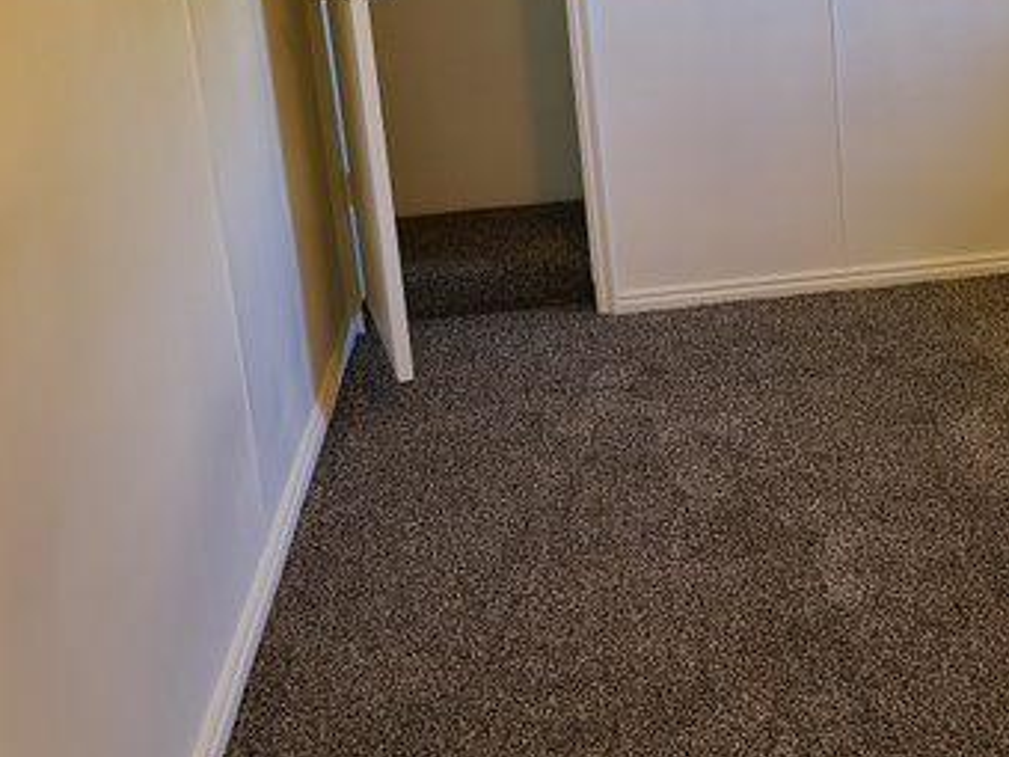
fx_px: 1428
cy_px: 148
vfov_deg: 29.0
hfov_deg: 37.1
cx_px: 849
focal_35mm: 49
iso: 100
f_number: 1.8
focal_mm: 5.4
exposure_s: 1/59
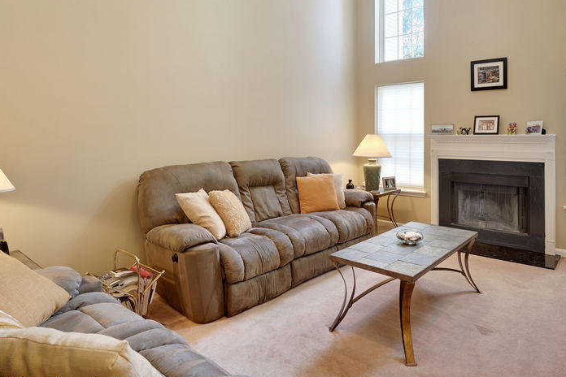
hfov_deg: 75.3
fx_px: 362
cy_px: 132
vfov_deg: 54.2
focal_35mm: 23
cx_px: 338
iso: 200
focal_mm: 16
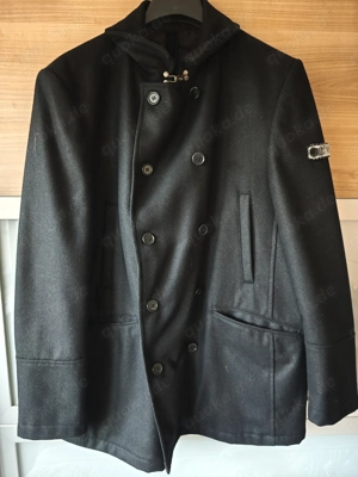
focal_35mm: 23
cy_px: 238
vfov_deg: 73.9
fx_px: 317
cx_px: 179
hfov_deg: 58.9
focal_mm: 8.72
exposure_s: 1/20.5
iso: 5000
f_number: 1.63
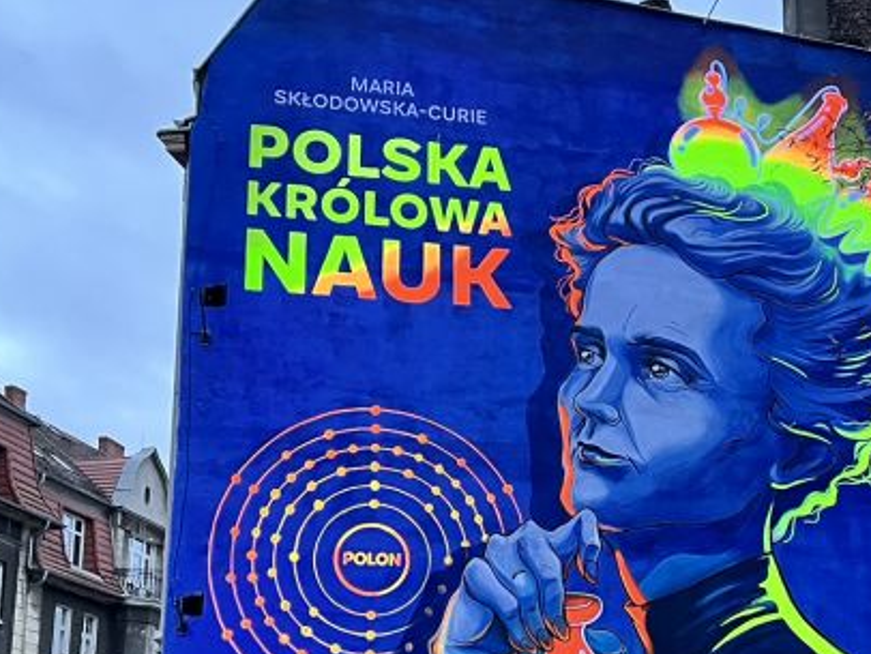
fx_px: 1611
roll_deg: +2.0
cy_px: 491
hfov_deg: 29.9
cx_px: 629
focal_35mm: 64
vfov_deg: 22.7
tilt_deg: +14.8
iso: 250
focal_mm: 5.7
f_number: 1.5
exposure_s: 1/60
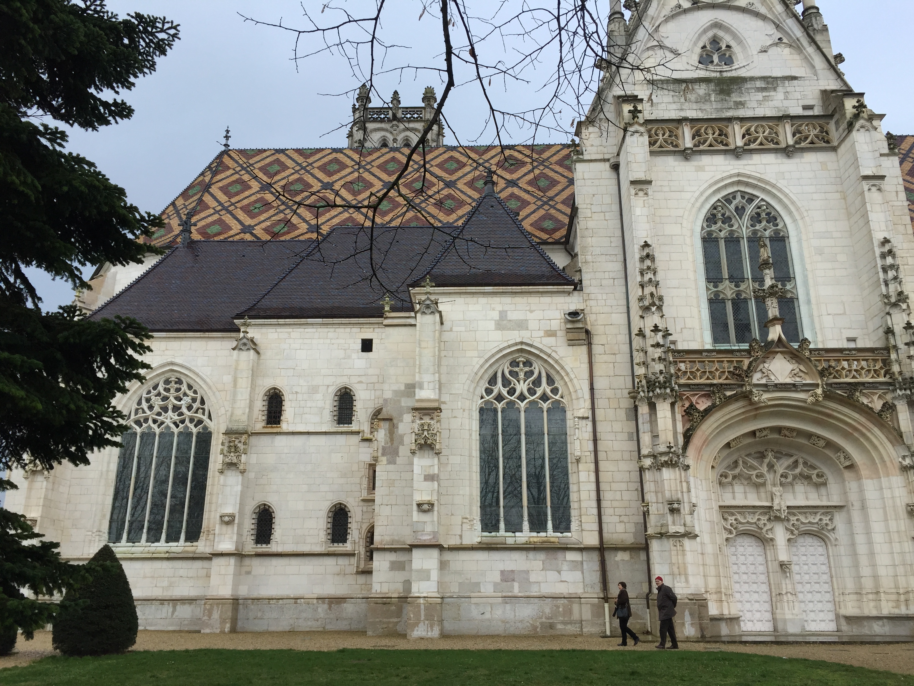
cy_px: 343
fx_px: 766
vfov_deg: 48.2
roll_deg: -0.4
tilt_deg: +18.5
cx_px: 457
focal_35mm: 29
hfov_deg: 61.7
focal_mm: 4.15
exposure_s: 1/807
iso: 32
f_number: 2.2
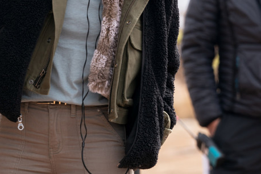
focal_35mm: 502
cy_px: -14
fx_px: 3639
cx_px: 70
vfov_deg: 2.7
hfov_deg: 4.1
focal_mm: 192
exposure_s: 1/320
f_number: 5
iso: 160
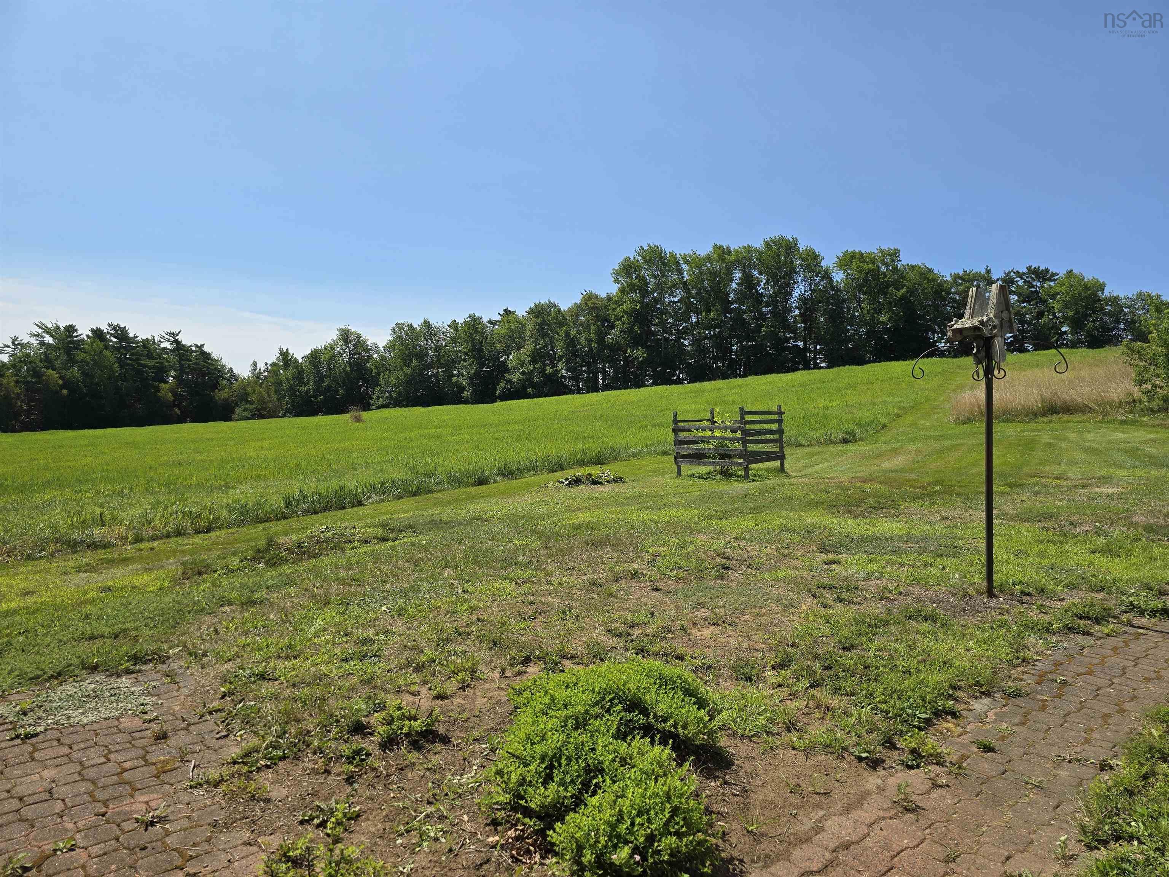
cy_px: 438
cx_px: 584
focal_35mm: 23
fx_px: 777
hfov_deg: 73.9
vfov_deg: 58.9
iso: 12
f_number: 1.7
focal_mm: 6.3
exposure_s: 1/1135
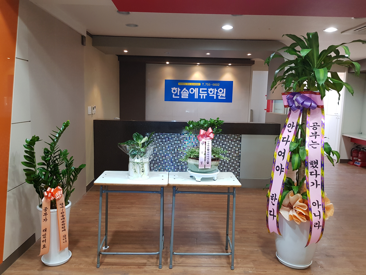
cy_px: 138
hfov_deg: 67.3
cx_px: 183
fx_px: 275
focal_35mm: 26
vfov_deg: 53.1
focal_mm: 4.2
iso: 200
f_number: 1.7
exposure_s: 1/30
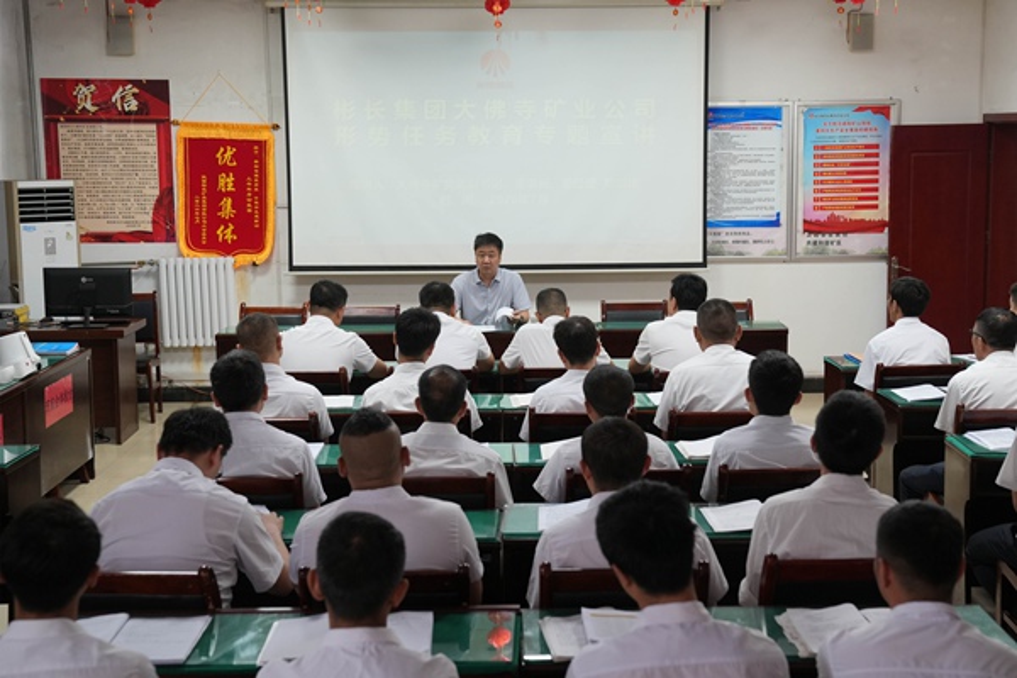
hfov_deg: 41.9
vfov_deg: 28.6
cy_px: 339
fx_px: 1328
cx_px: 508
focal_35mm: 47
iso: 1600
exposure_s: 1/125
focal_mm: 47
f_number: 4
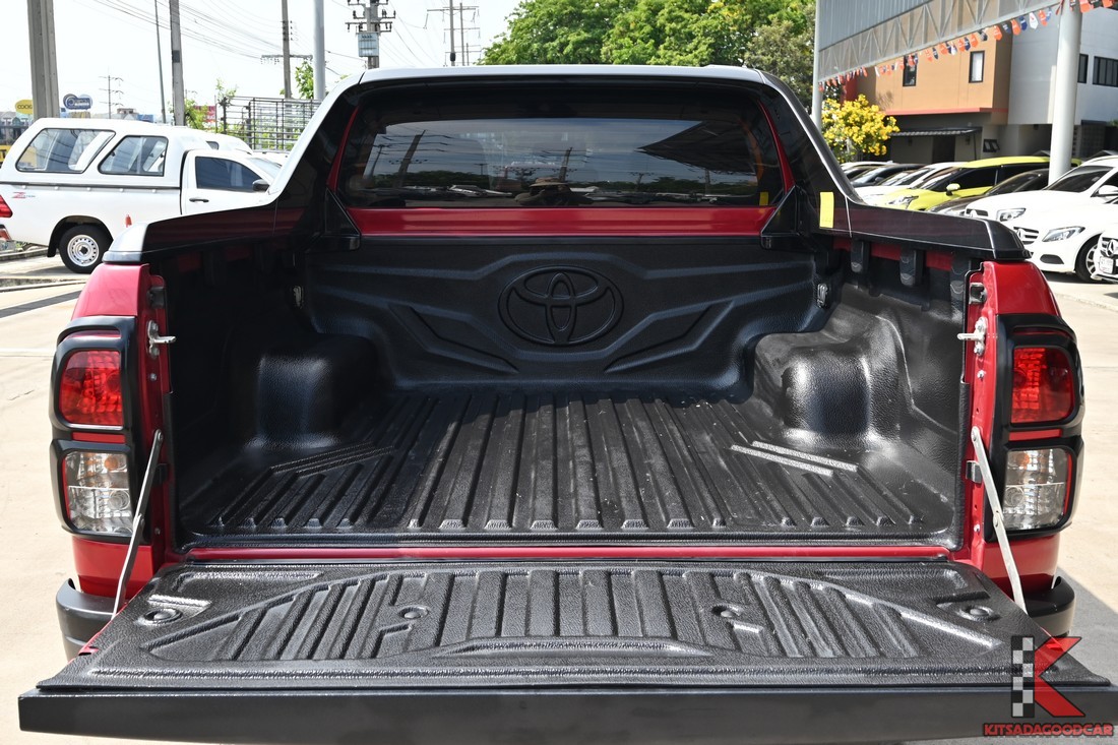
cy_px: 372
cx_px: 559
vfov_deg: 36.9
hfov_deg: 53.1
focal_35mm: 36
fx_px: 1118
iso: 200
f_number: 6.7
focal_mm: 24
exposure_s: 1/350
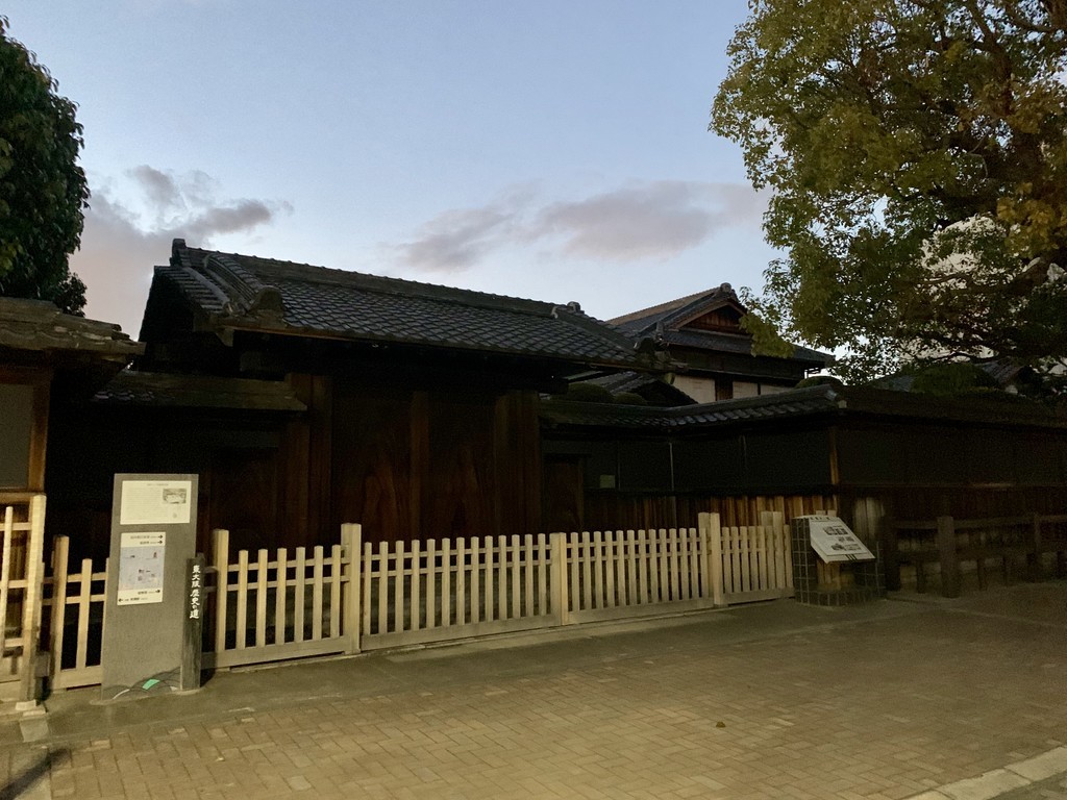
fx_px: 801
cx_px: 534
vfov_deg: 53.1
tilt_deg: +9.1
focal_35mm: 26
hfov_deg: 67.3
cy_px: 400
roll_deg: +2.0
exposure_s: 1/15
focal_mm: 4.25
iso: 800
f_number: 1.8
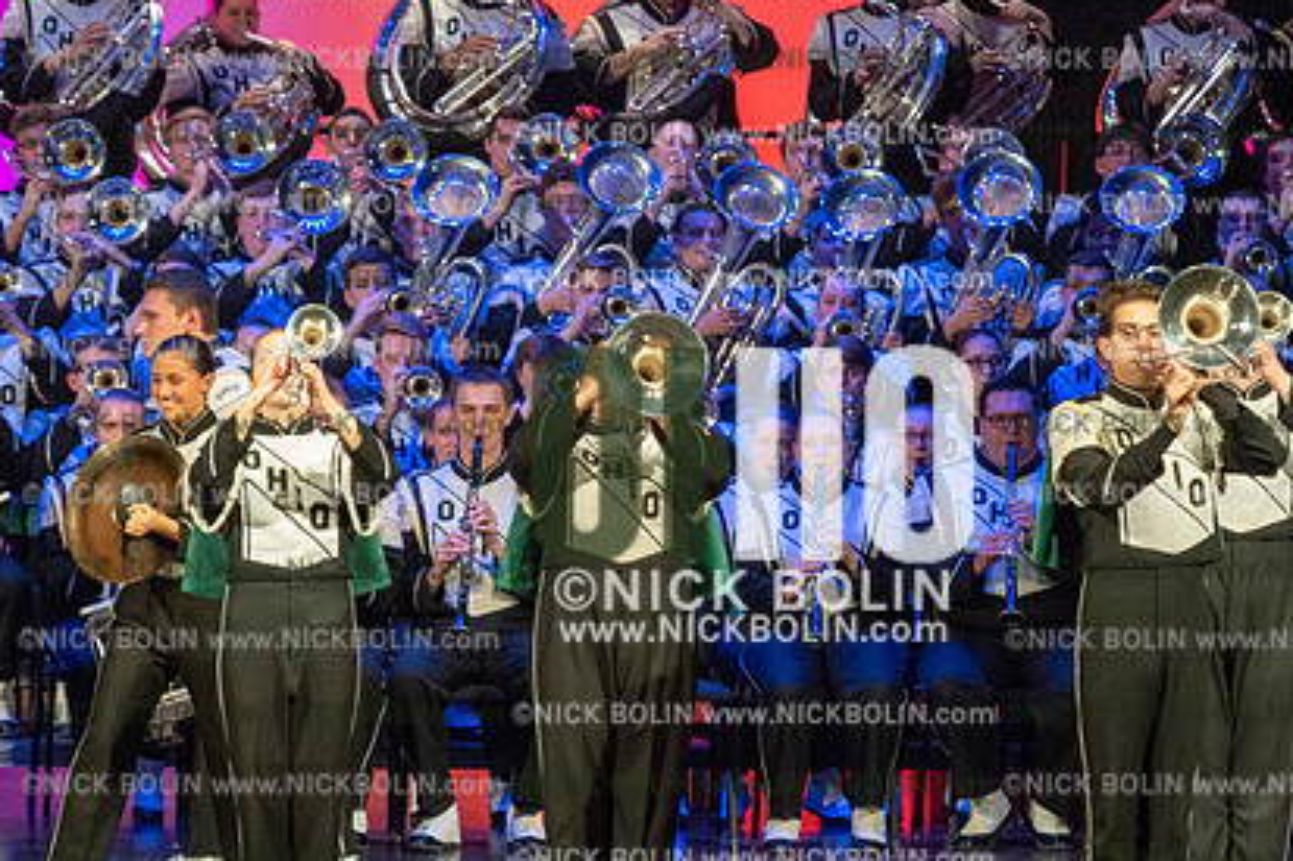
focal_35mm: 309
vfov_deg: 4.4
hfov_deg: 6.7
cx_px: 751
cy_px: 495
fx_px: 11093
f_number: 5.6
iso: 8000
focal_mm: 220
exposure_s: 1/250
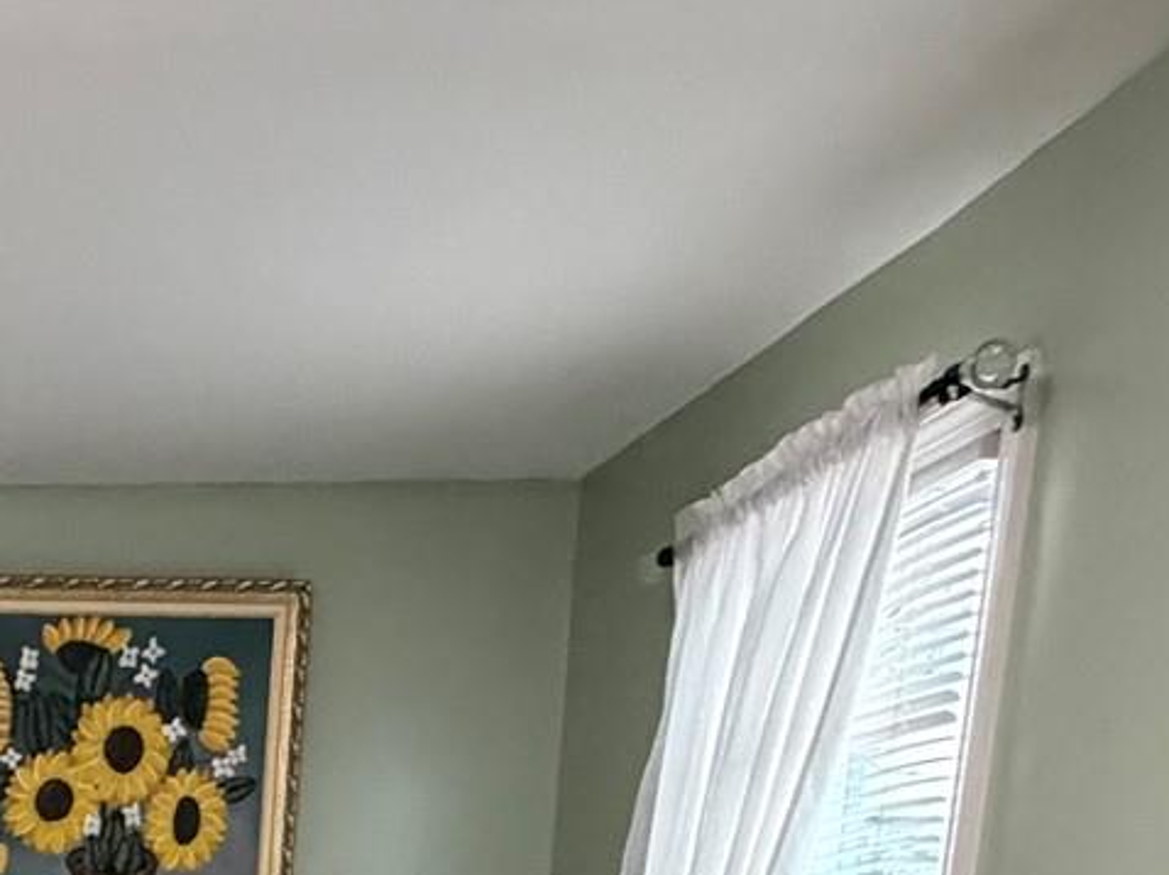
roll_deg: -1.0
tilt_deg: -14.9
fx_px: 2025
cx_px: -137
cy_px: 1518
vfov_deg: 19.2
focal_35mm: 60
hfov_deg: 28.9
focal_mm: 2.22
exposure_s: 1/60
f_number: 2.2
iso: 640
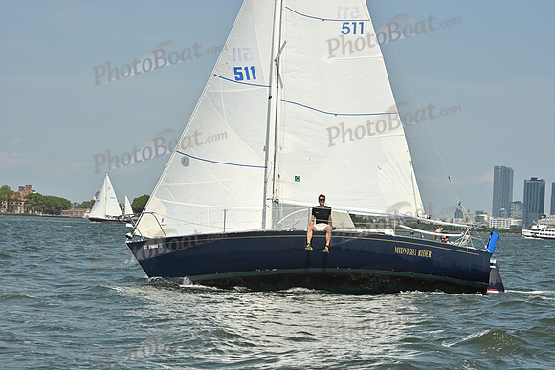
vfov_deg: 14.0
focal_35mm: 98
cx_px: 278
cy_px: 185
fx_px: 1511
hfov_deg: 20.8
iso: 320
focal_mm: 98
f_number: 13
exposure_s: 1/1250
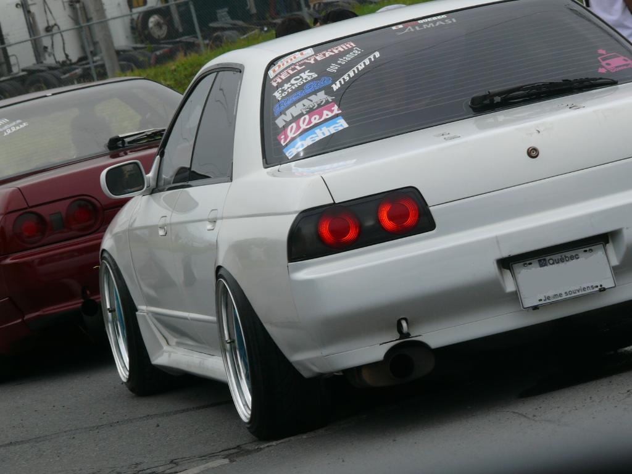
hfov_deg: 8.1
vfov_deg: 6.1
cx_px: 316
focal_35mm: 244
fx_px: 4455
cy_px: 237
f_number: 6.3
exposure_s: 1/500
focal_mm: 46.2
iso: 100
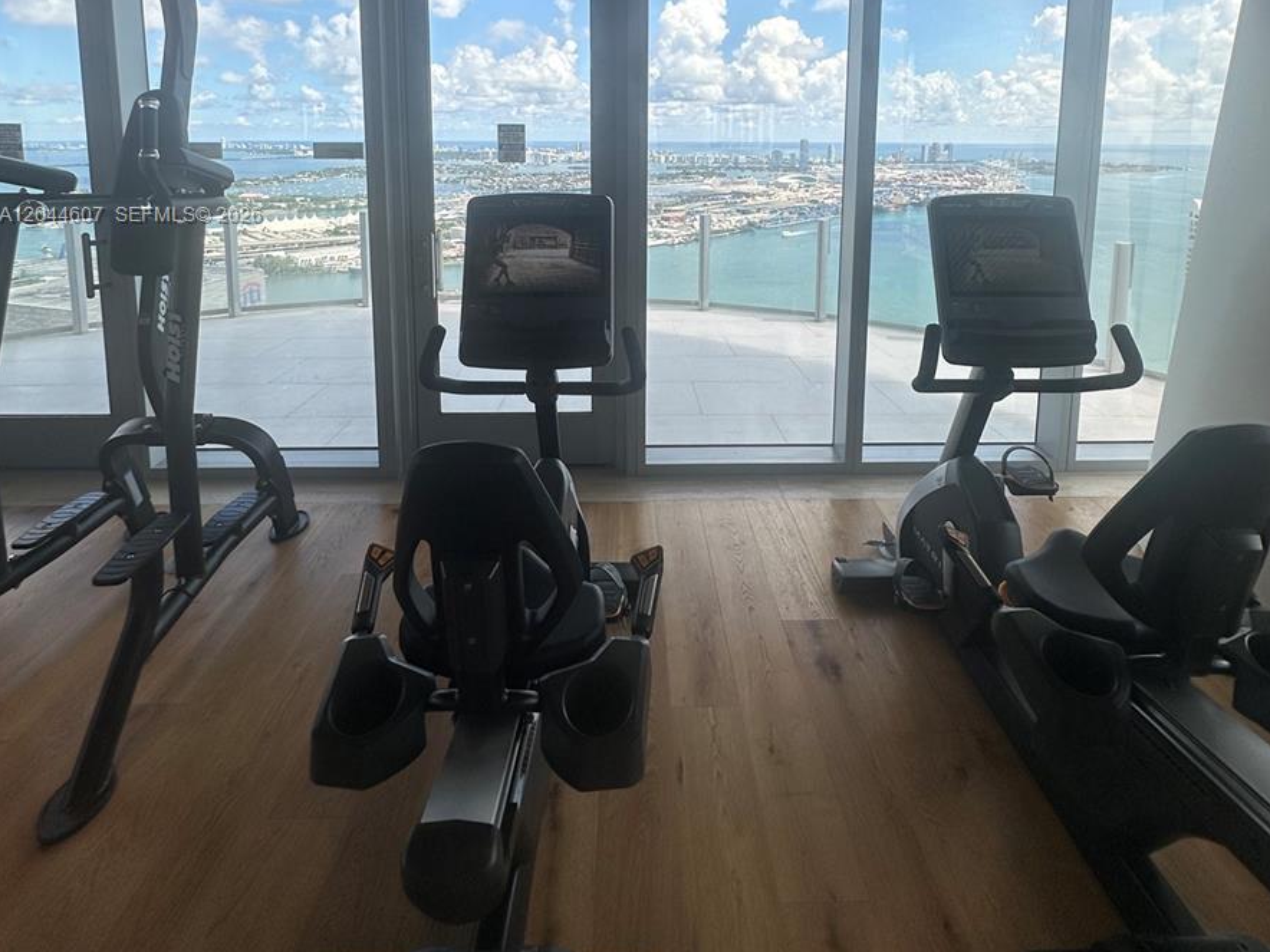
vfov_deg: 63.8
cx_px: 642
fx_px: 697
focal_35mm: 19
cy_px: 217
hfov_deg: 84.7
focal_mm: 2.22
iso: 40
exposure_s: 1/754
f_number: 2.2
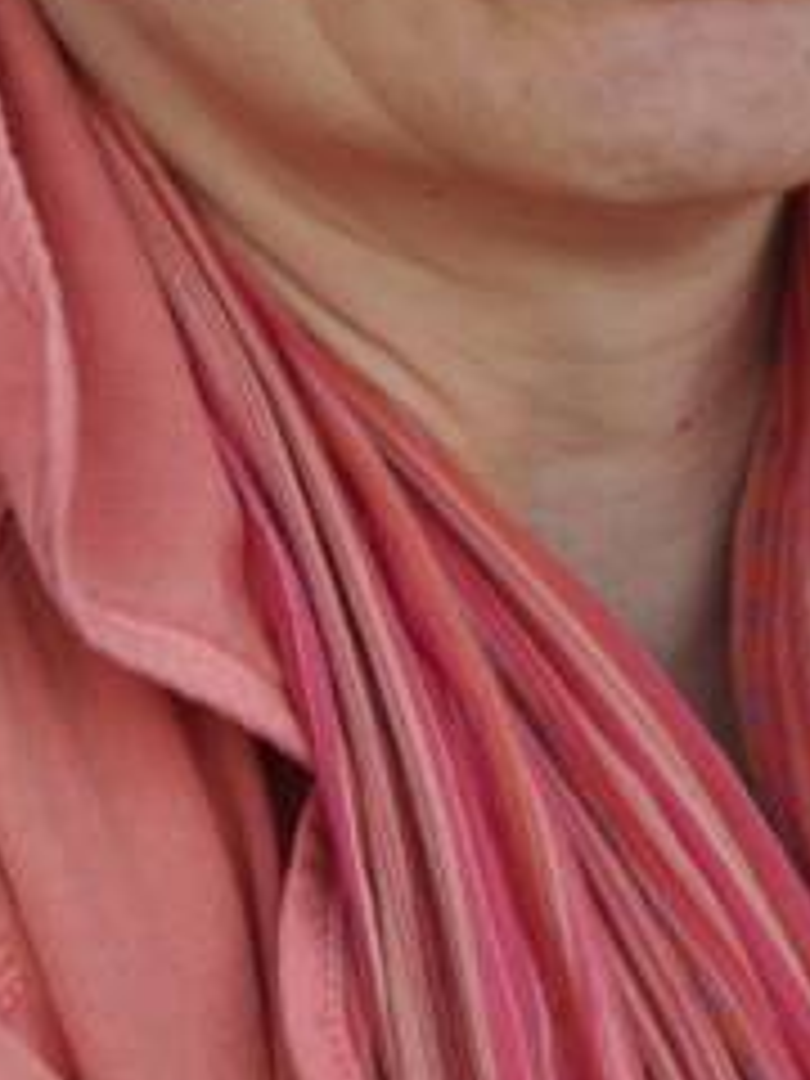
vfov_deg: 5.4
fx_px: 11481
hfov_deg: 4.0
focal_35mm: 368
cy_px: -212
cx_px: 549
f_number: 5
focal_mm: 60
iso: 400
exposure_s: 1/400
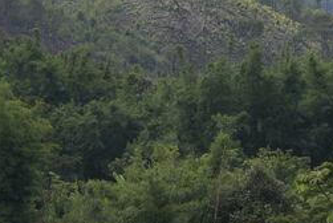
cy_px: 100
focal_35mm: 548
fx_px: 5075
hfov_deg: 3.7
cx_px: -614
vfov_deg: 2.5
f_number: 5.6
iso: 160
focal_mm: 85
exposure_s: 1/500
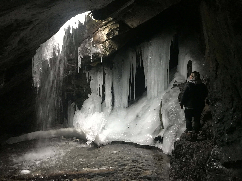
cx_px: 121
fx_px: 196
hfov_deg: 63.4
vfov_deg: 49.7
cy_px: 90
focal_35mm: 28
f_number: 1.8
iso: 80
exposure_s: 1/6
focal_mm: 4
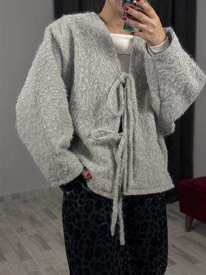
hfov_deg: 30.3
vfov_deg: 39.6
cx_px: 103
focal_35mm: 48
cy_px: 138
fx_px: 381
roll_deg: +3.4
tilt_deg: -32.4
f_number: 1.78
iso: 80
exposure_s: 1/100
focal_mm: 6.86
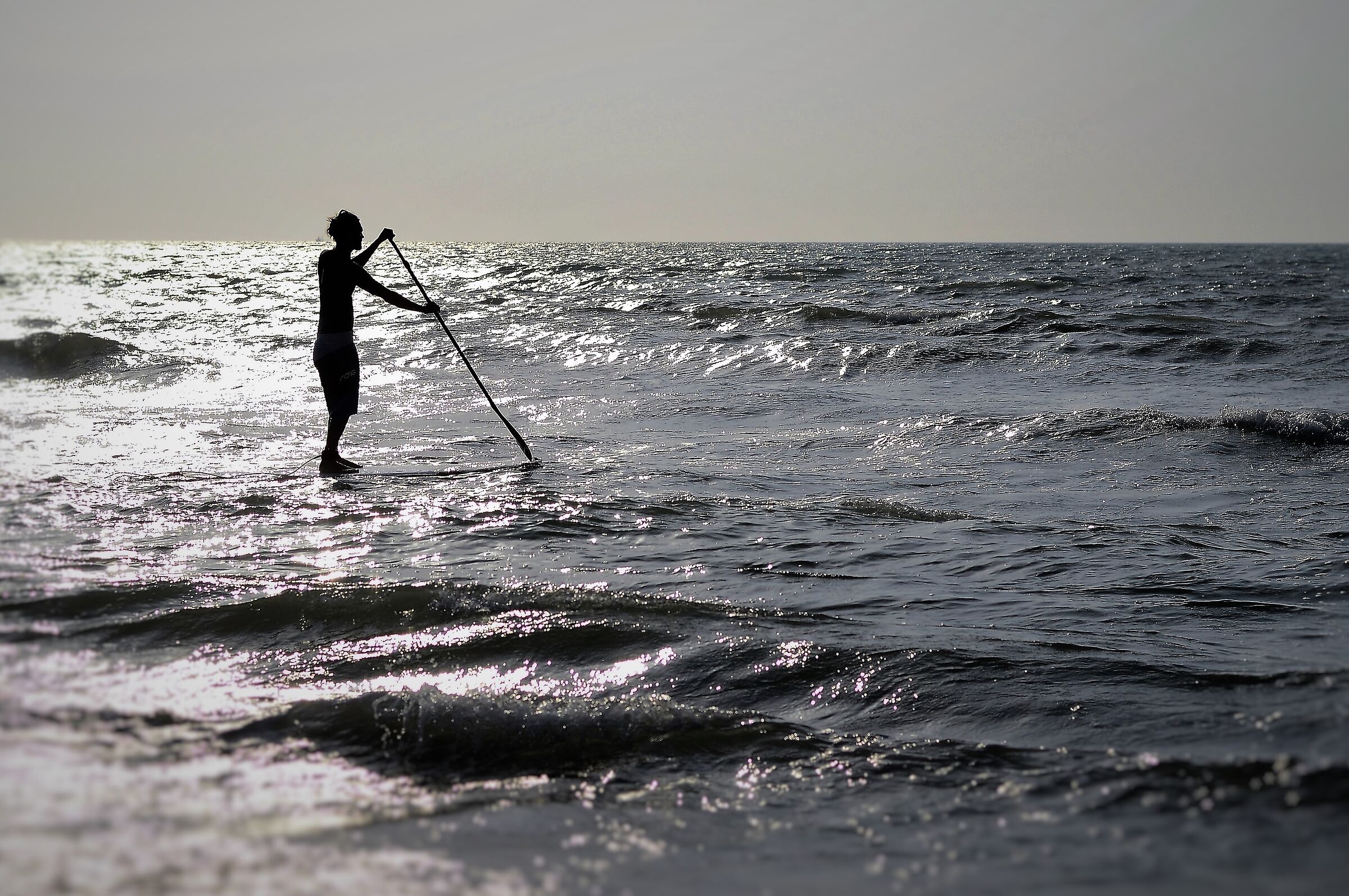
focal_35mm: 75
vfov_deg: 18.1
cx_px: 674
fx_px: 2807
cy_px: 448
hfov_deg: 27.0
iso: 100
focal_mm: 50
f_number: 3.5
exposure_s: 1/4000
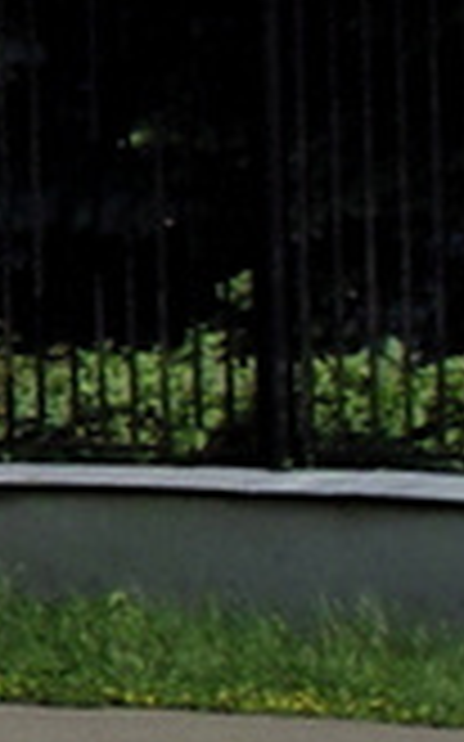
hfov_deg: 2.3
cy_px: -378
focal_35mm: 524
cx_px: -3293
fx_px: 10611
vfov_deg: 4.0
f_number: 10
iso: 100
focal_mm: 28
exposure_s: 1/250
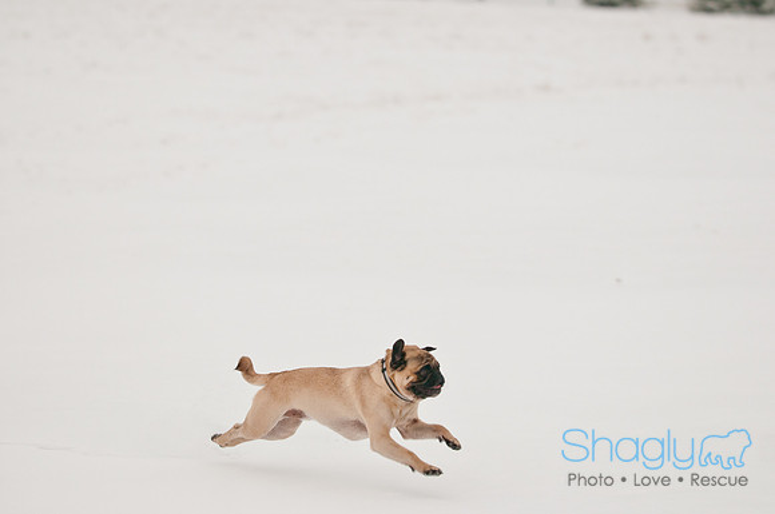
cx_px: 388
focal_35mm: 129
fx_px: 2773
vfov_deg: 10.6
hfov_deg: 15.9
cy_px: 257
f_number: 2.8
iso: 200
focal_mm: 86
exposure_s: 1/400
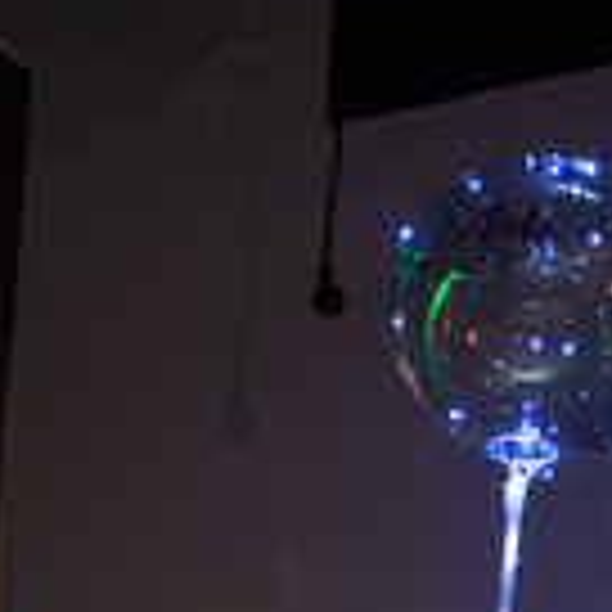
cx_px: 367
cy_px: 824
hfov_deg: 12.1
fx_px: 2880
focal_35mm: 144
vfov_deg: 11.8
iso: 2500
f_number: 3
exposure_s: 1/100
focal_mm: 24
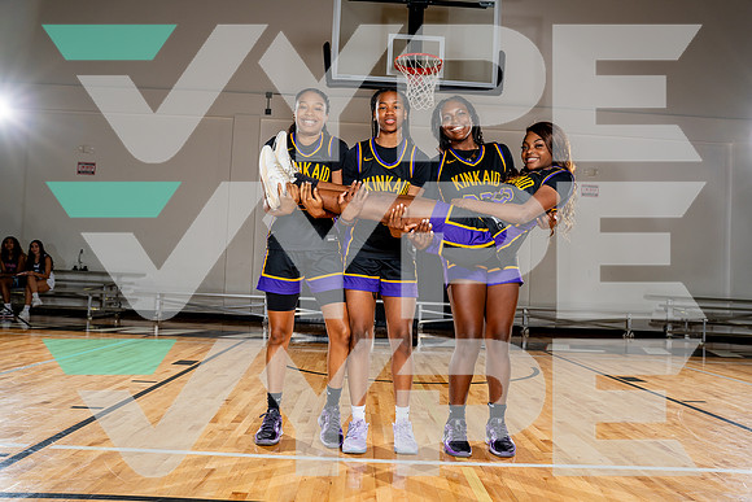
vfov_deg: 43.6
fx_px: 627
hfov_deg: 61.9
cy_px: 251
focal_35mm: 30
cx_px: 376
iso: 200
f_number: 5.6
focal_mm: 30
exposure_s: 1/250
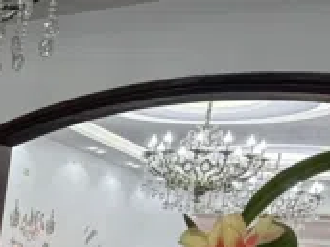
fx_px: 496
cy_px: 260
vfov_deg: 26.2
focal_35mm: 52
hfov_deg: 24.2
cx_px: -217
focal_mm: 2.22
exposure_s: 1/100
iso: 160
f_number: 2.2
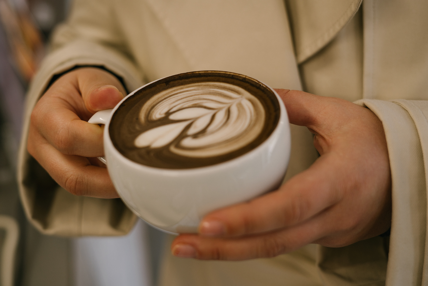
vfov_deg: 27.0
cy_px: 143
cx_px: 214
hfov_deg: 39.6
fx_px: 594
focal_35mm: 50
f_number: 3.2
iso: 250
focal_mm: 50
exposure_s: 1/125
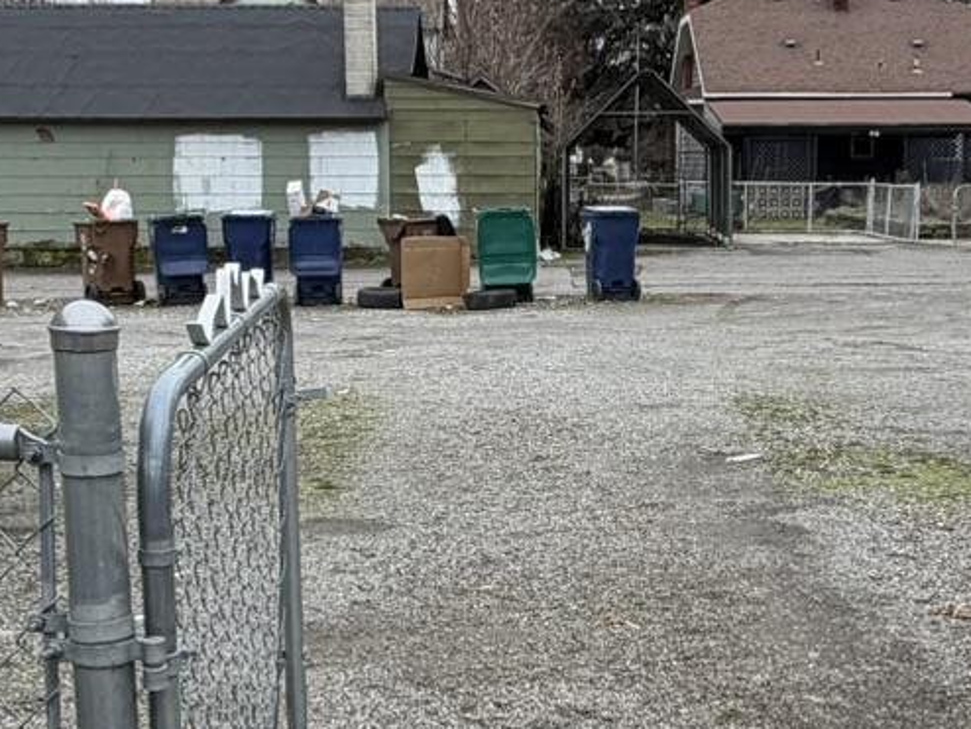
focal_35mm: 58
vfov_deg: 25.2
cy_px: 409
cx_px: 584
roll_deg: +0.9
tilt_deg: -8.8
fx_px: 1628
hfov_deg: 33.1
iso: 40
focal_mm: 2.22
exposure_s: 1/157
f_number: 2.2
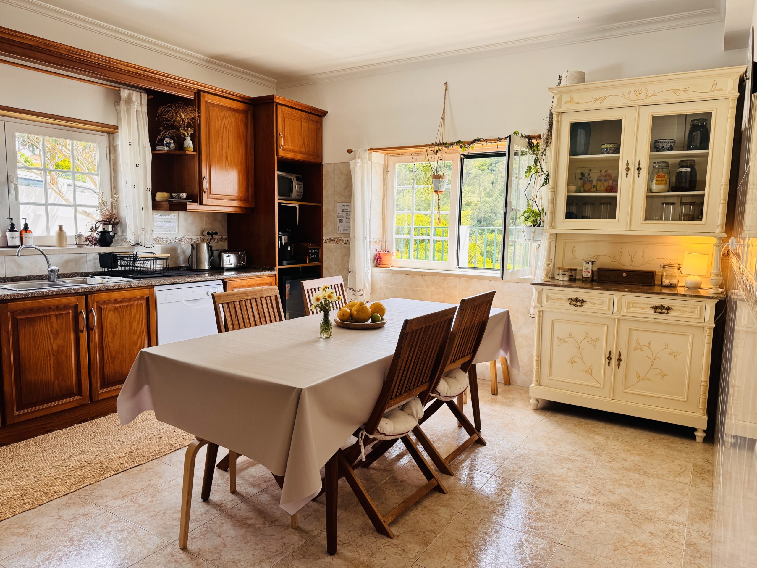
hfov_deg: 71.6
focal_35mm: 24
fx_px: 525
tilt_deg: -6.7
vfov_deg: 56.8
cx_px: 378
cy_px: 284
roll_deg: -0.3
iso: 80
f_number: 1.78
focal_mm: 6.76
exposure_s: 1/343
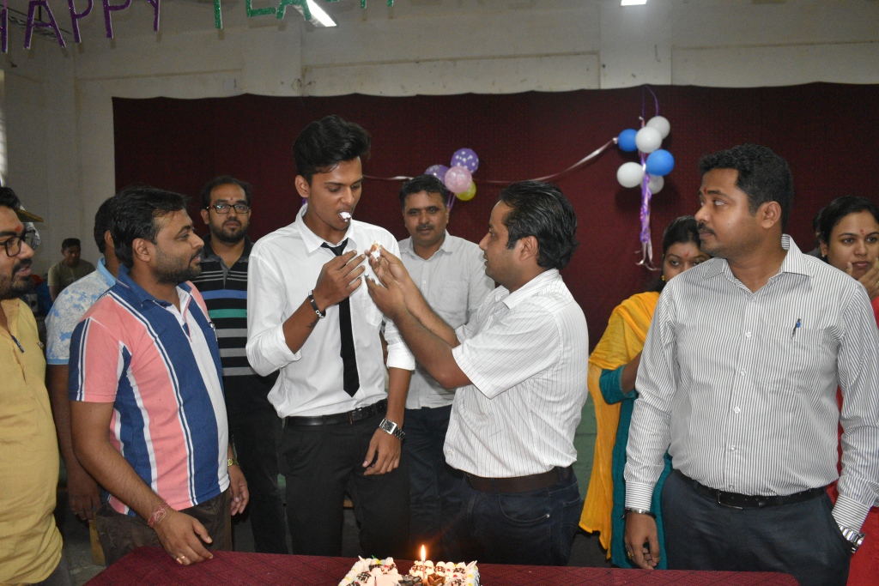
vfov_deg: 41.7
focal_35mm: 32
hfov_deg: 59.5
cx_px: 440
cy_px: 293
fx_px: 769
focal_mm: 21
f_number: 3.8
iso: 2200
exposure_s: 1/60
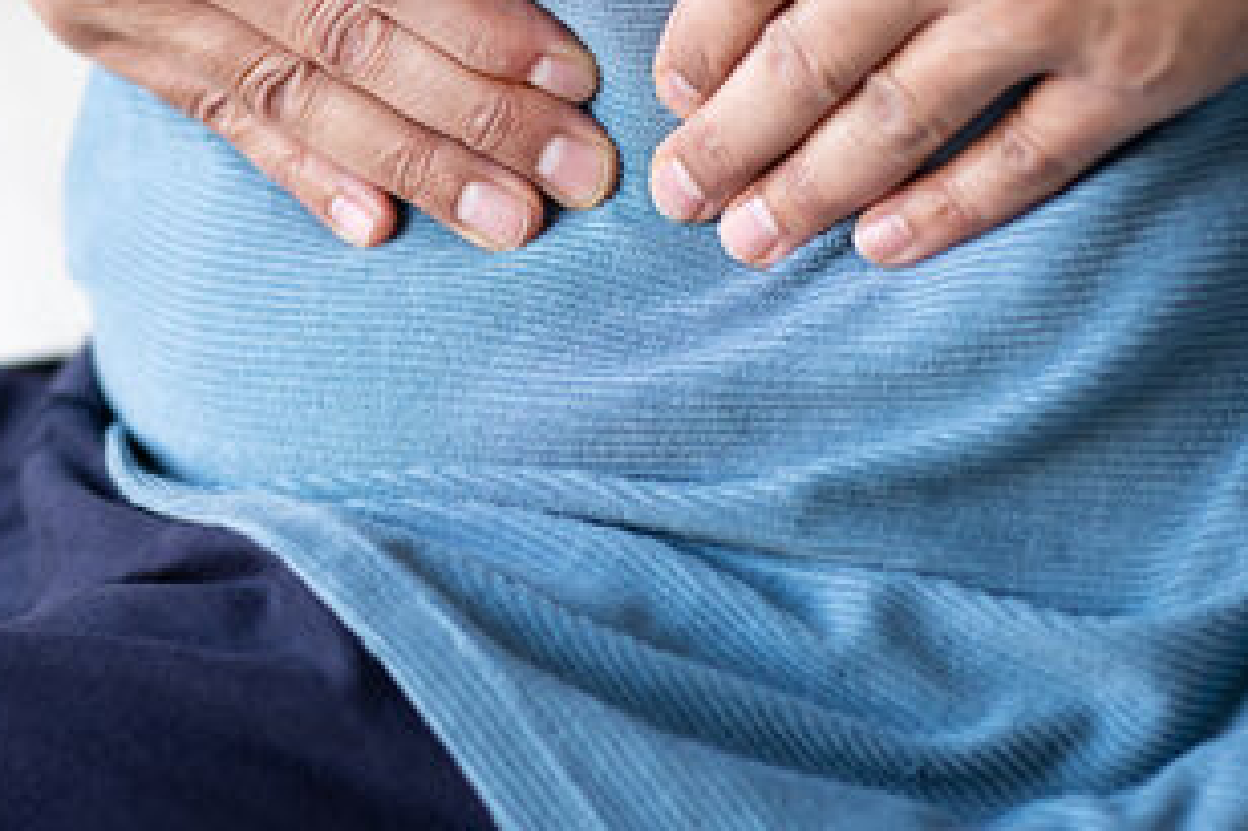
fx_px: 6929
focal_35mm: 200
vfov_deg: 6.9
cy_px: 156
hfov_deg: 10.2
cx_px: 113
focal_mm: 85
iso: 200
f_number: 2.8
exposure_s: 1/80
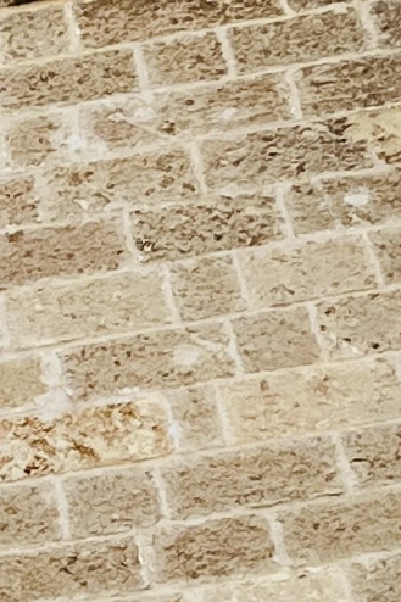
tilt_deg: +50.2
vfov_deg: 9.9
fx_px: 3477
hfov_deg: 6.1
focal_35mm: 208
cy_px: 497
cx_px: -743
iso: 50
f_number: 1.6
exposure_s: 1/1862
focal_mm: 5.1
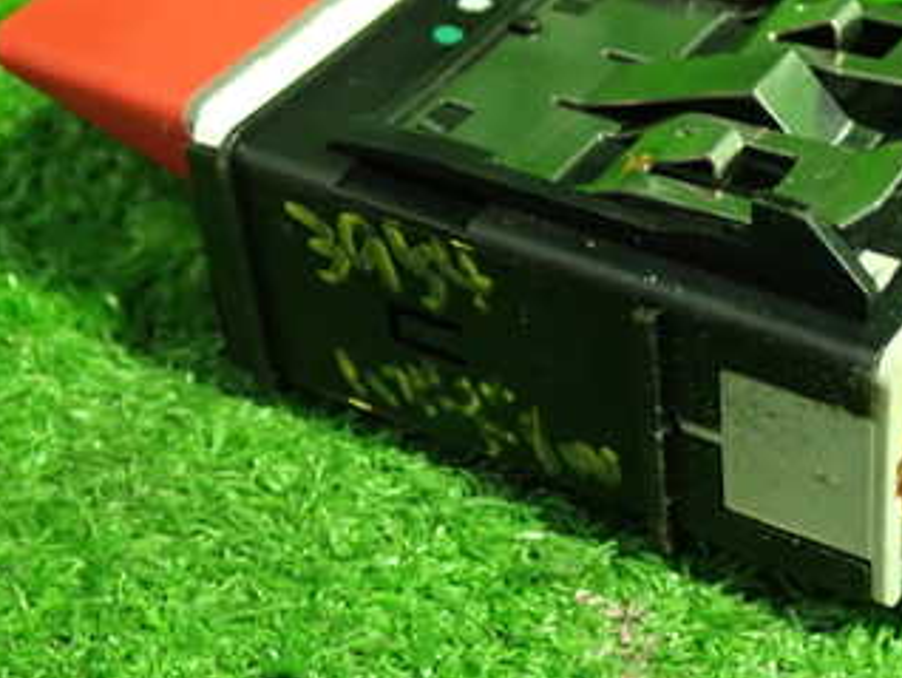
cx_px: 701
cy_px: 272
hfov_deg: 23.3
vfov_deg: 17.8
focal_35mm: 83
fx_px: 2164
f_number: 2.9
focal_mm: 7.84
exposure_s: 1/30
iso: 800
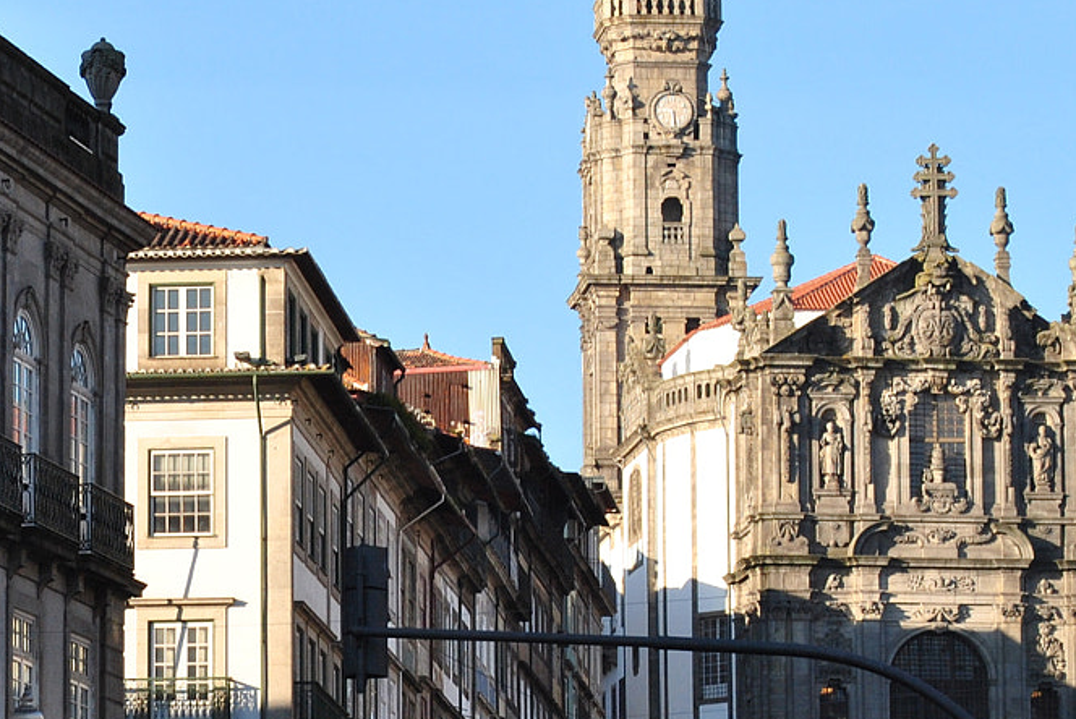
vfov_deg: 7.3
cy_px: 457
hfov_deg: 10.9
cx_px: 97
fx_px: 5624
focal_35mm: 188
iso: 200
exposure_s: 1/200
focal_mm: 52
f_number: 10
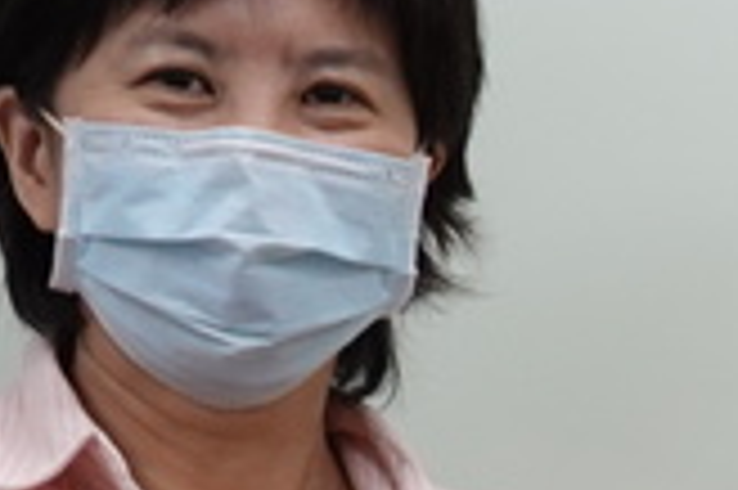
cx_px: 2102
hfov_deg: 7.1
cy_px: 971
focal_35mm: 264
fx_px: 5407
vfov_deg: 5.1
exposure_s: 1/40
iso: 200
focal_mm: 13.29
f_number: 3.5
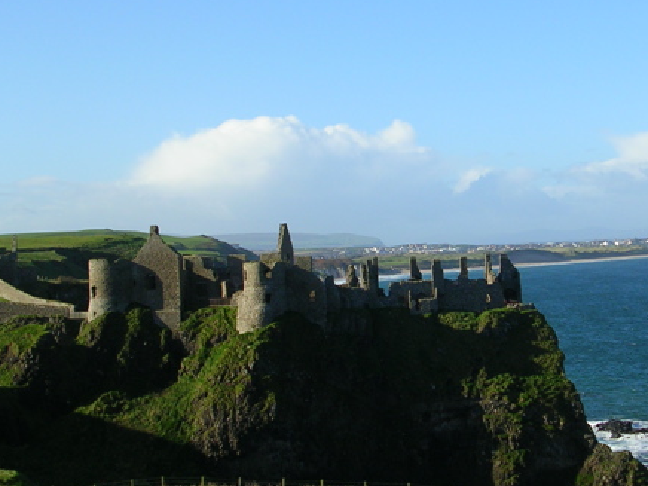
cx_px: 424
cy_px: 253
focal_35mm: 88
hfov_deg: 22.2
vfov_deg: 16.8
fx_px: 1647
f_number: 3.4
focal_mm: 9.1
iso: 50
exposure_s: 1/640
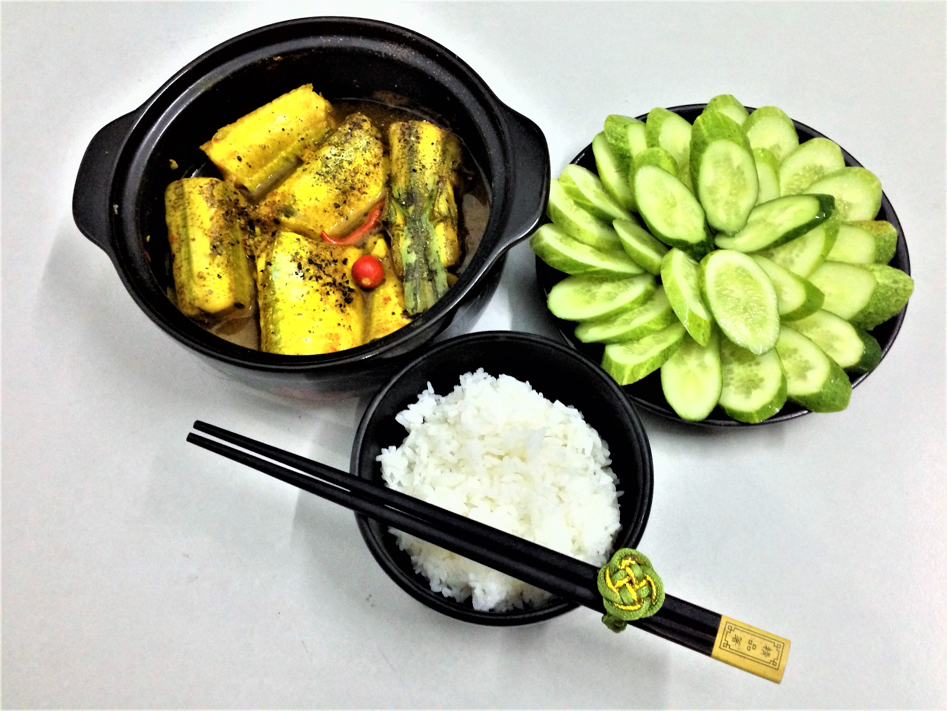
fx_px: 903
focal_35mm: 33
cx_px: 474
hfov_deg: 55.4
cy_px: 356
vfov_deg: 42.9
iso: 320
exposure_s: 1/17
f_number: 2.4
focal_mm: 4.12
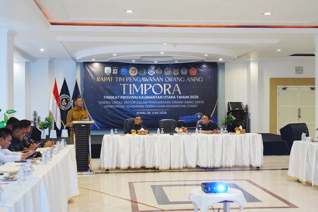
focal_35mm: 44
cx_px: 159
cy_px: 106
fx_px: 389
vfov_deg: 30.6
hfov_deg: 44.5
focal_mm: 44
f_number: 6.3
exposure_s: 1/100
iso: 16000
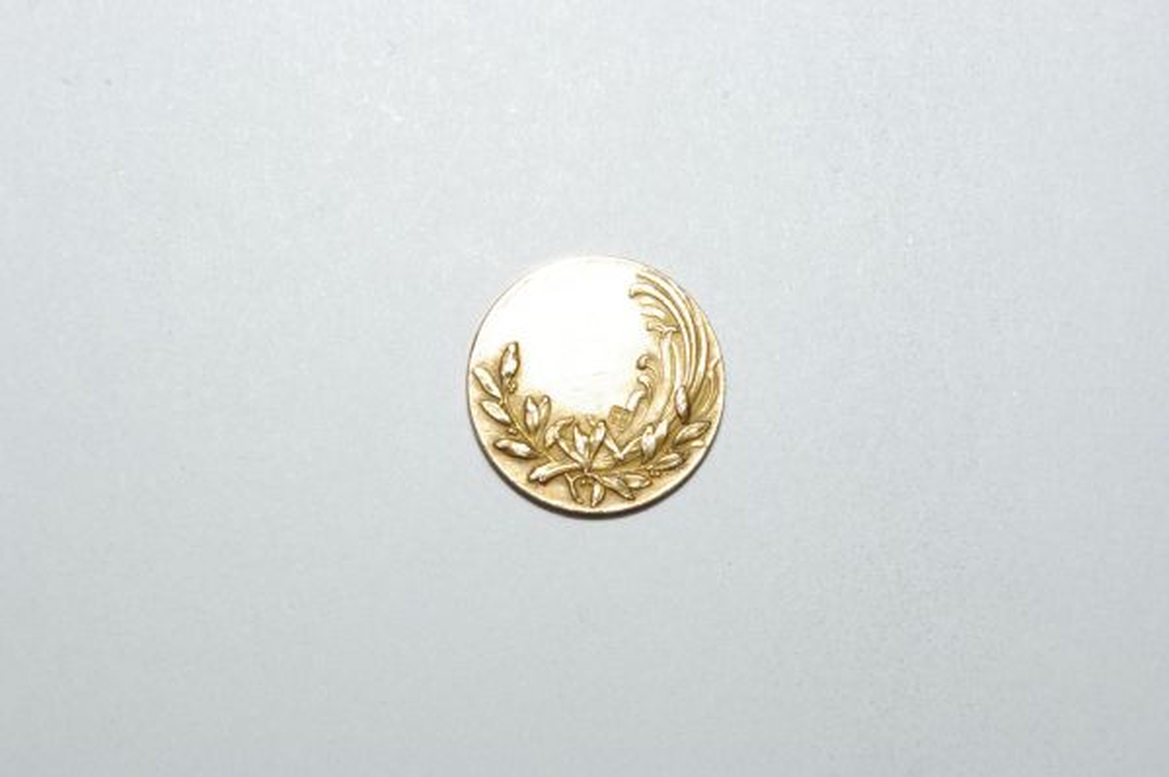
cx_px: 584
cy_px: 388
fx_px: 2677
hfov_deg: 24.6
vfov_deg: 16.5
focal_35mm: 82
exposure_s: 1/60
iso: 200
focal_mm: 55
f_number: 13
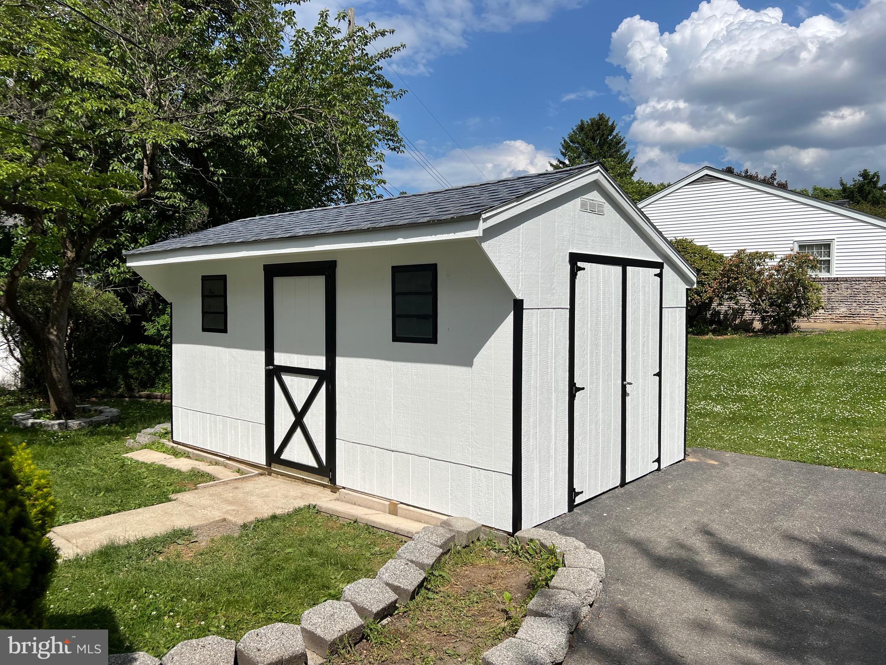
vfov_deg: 53.1
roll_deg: -1.6
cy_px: 332
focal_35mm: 26
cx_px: 443
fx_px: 665
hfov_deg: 67.3
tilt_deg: -4.0
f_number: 1.5
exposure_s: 1/8696
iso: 50
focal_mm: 5.7
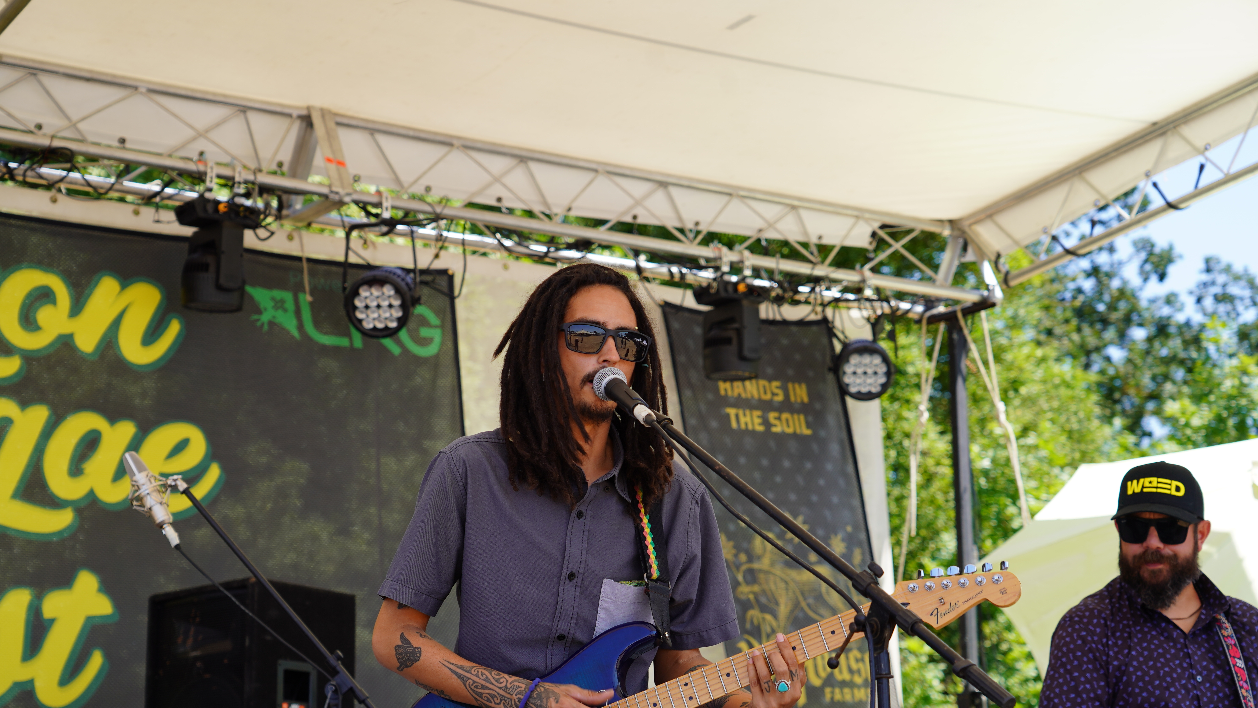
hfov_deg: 28.6
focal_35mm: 74
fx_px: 2468
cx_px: 624
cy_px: 411
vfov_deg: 16.3
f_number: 5.6
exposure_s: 1/160
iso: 100
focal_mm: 70
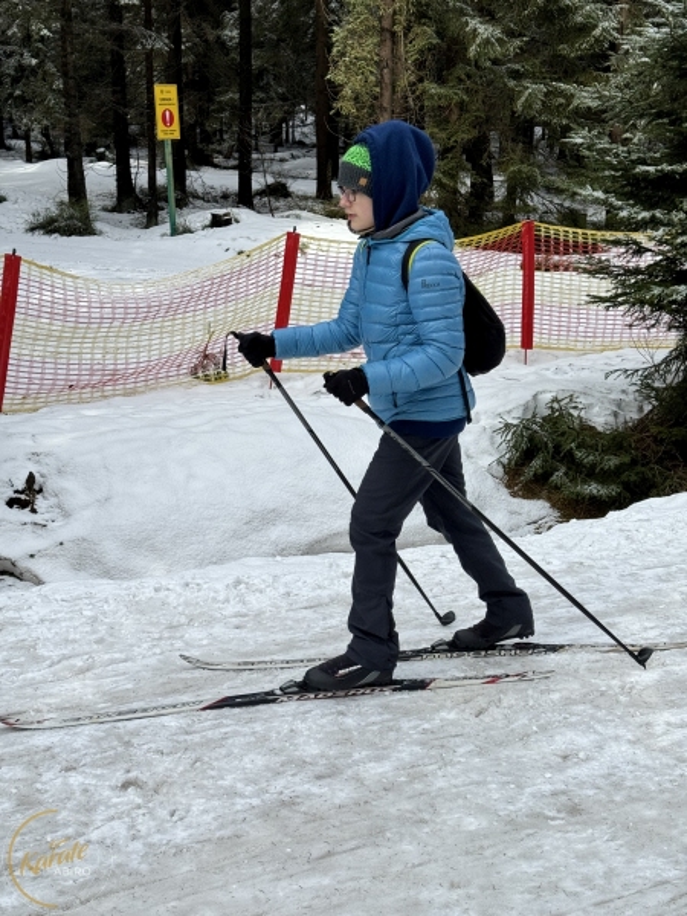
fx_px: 1270
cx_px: 344
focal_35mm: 48
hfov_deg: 30.3
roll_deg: -0.8
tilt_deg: -12.3
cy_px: 458
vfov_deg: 39.7
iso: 64
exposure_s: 1/2513
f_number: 1.78
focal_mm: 6.86
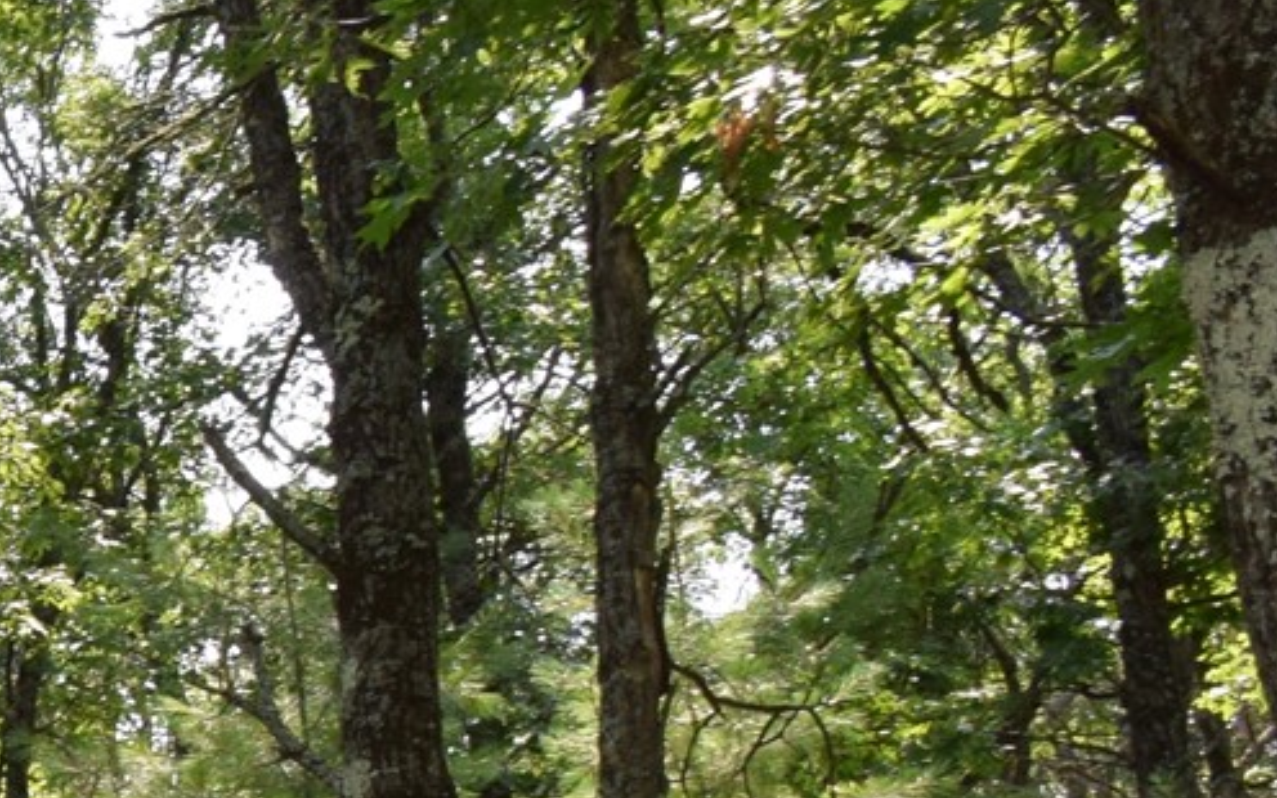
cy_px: 1158
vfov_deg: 17.6
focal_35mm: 67
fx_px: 2332
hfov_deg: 18.7
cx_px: -1308
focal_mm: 10
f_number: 9
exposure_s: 1/200
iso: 320
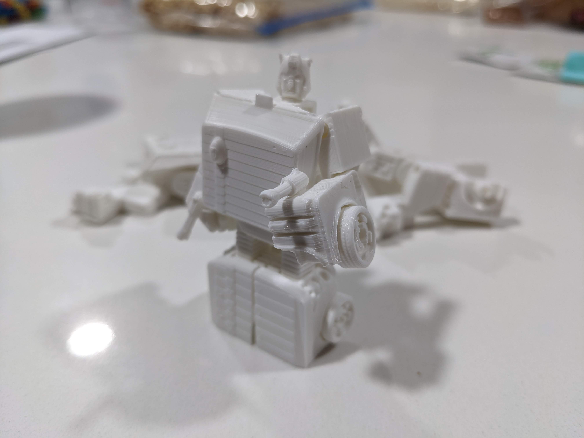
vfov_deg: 51.4
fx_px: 456
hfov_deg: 65.3
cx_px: 292
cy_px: 219
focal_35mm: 27
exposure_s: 1/30
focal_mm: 4.38
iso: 78
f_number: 1.73
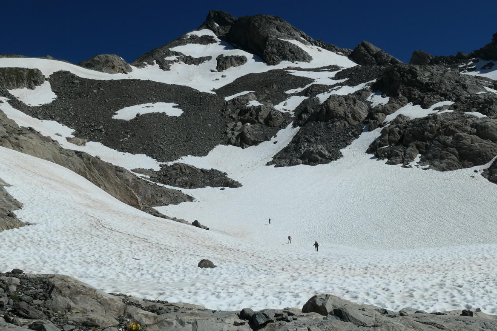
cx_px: 273
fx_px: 497
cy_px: 175
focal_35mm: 36
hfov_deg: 53.0
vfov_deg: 36.9
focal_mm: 10.1
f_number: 8
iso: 200
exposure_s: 1/2000
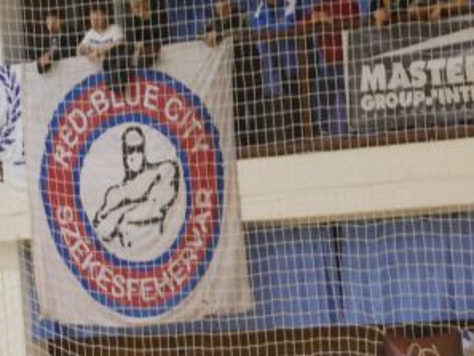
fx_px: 3562
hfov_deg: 7.5
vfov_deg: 5.7
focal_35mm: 260
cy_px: 524
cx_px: -222
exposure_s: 1/60
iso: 3200
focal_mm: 42
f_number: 5.6
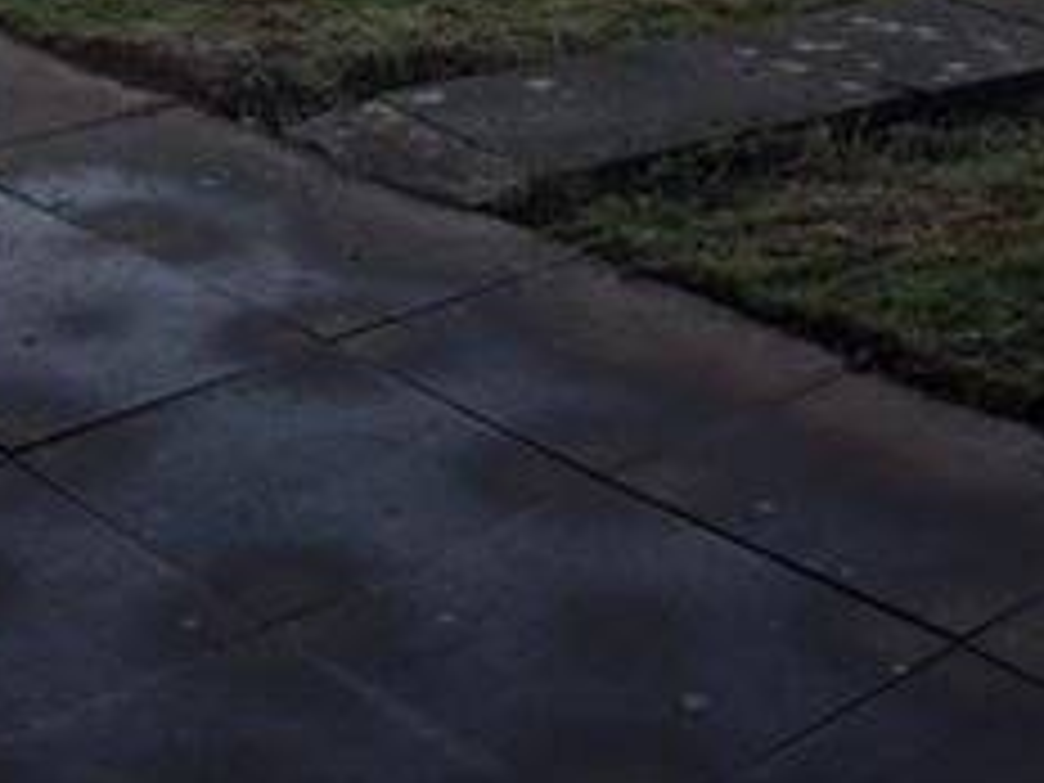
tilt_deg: -10.8
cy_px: -207
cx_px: 302
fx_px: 2413
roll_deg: +1.5
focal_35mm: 80
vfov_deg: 17.4
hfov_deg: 24.2
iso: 25
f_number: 2.2
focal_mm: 4.15
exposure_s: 1/364
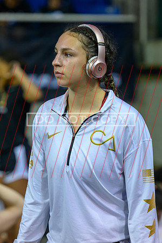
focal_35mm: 201
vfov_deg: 10.2
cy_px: 110
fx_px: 1357
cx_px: 50
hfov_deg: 6.8
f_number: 2.8
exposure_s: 1/800
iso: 2000
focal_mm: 120
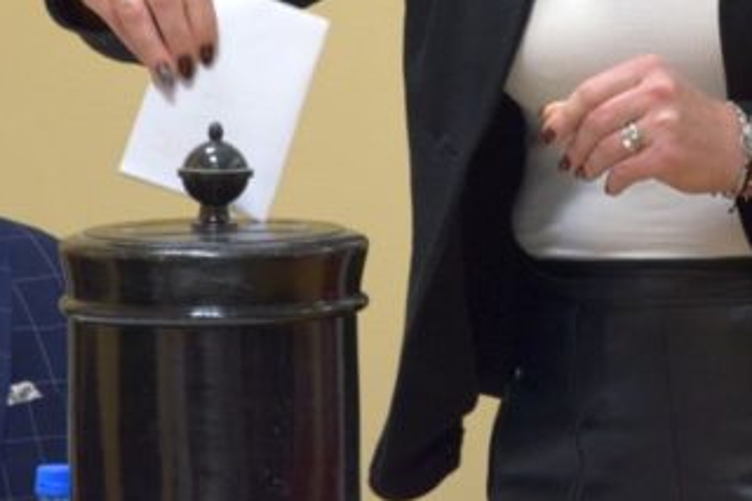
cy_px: -59
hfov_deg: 5.5
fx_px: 7896
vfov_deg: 3.6
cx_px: 425
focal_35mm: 378
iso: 900
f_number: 5.6
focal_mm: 105
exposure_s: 1/60
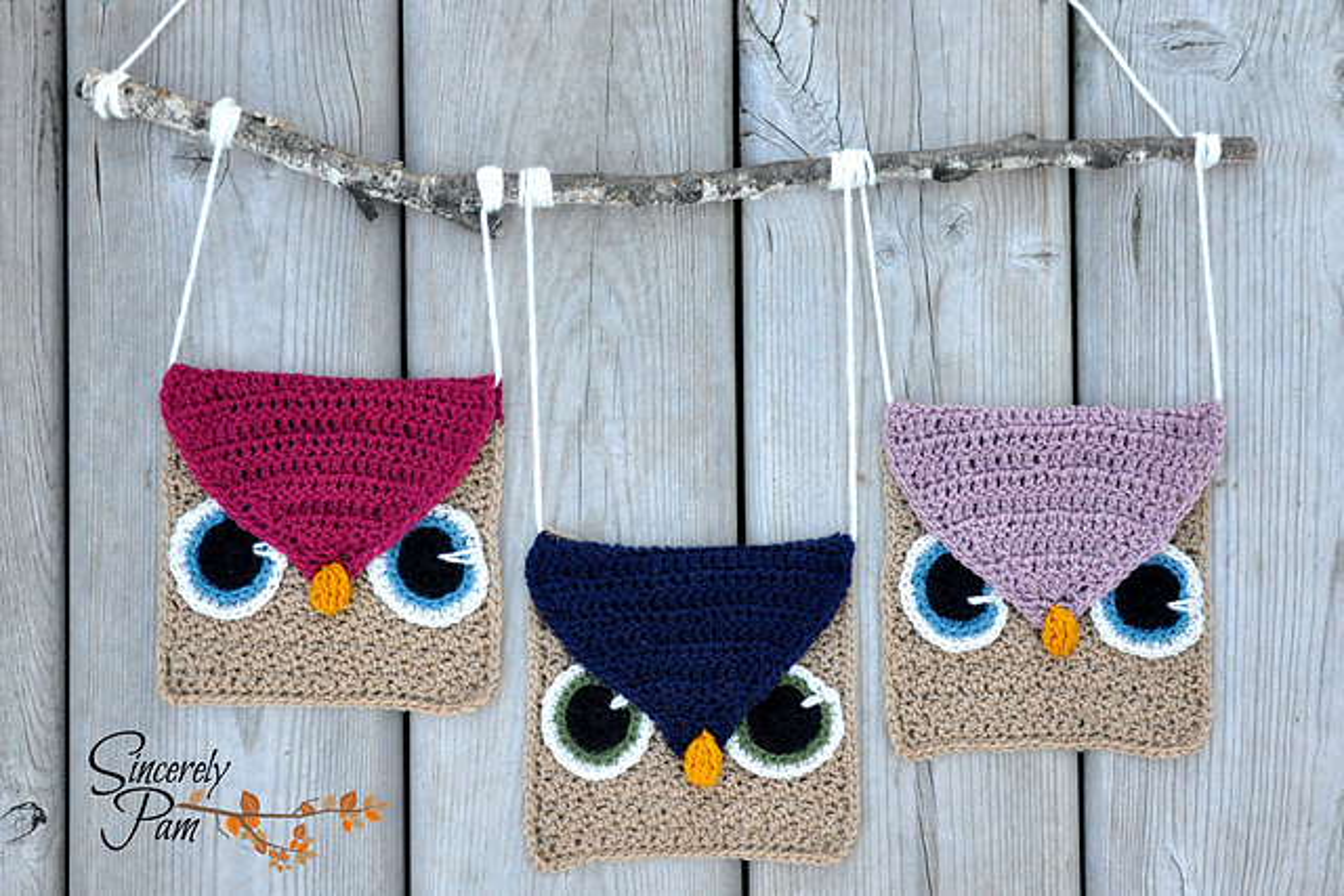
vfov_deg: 29.9
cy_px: 448
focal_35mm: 45
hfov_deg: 43.6
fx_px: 1680
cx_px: 672
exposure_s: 1/500
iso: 1600
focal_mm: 30
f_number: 4.2
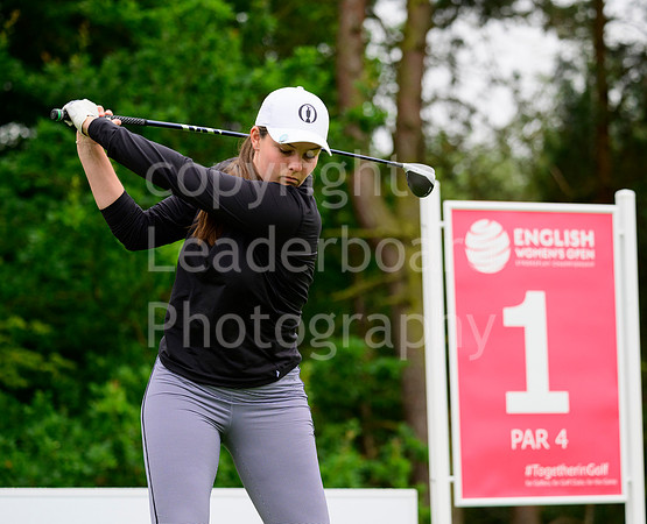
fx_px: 3889
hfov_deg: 9.5
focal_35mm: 202
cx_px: 393
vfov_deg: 7.7
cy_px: 262
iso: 1000
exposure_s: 1/1250
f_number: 4.8
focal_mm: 160
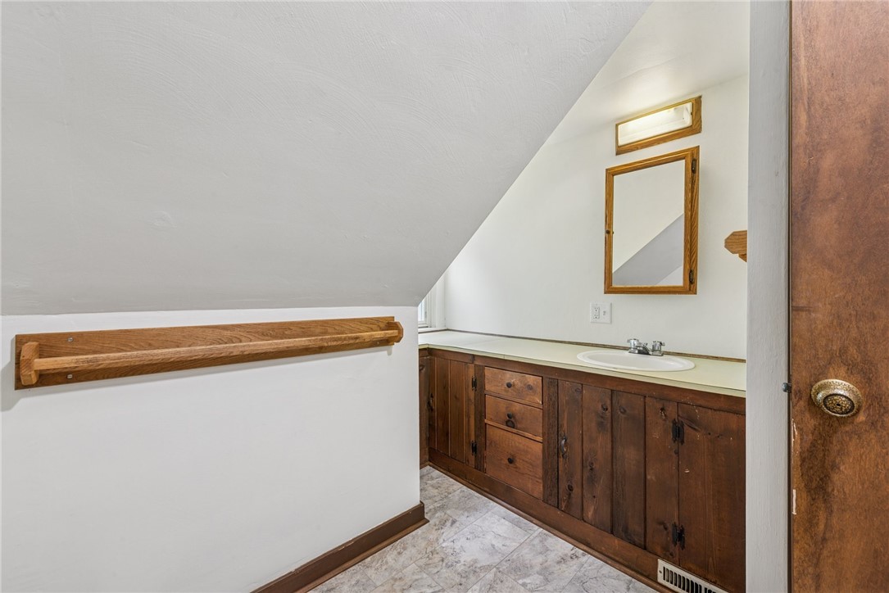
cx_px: 444
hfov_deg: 104.2
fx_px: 346
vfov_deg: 81.2
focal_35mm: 14
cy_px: 296
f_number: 11
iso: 50
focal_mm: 14
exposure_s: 1/2.5
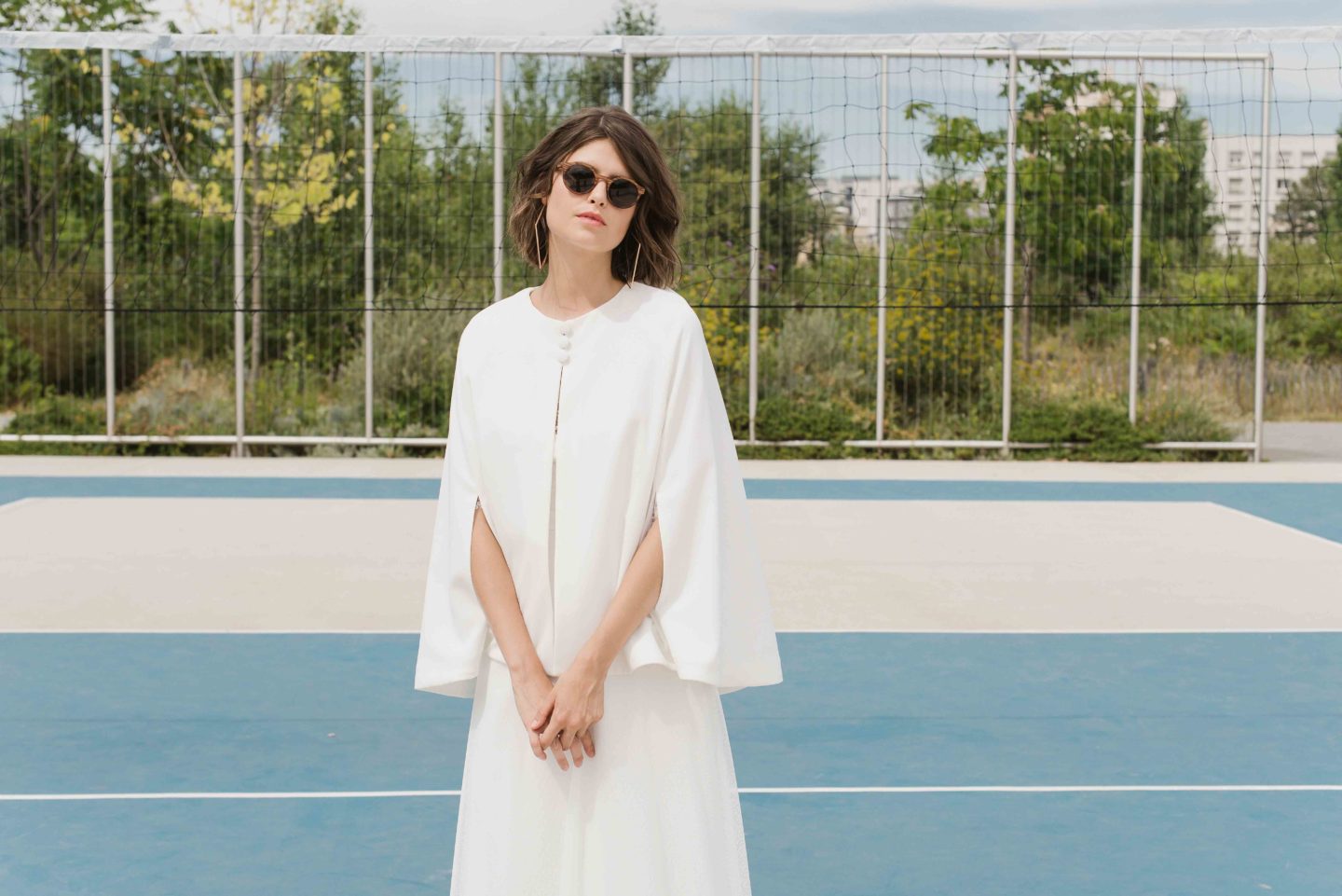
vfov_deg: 27.0
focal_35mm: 50
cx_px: 671
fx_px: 1864
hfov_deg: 39.6
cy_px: 448
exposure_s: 1/1250
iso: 80
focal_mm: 50
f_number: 5.6
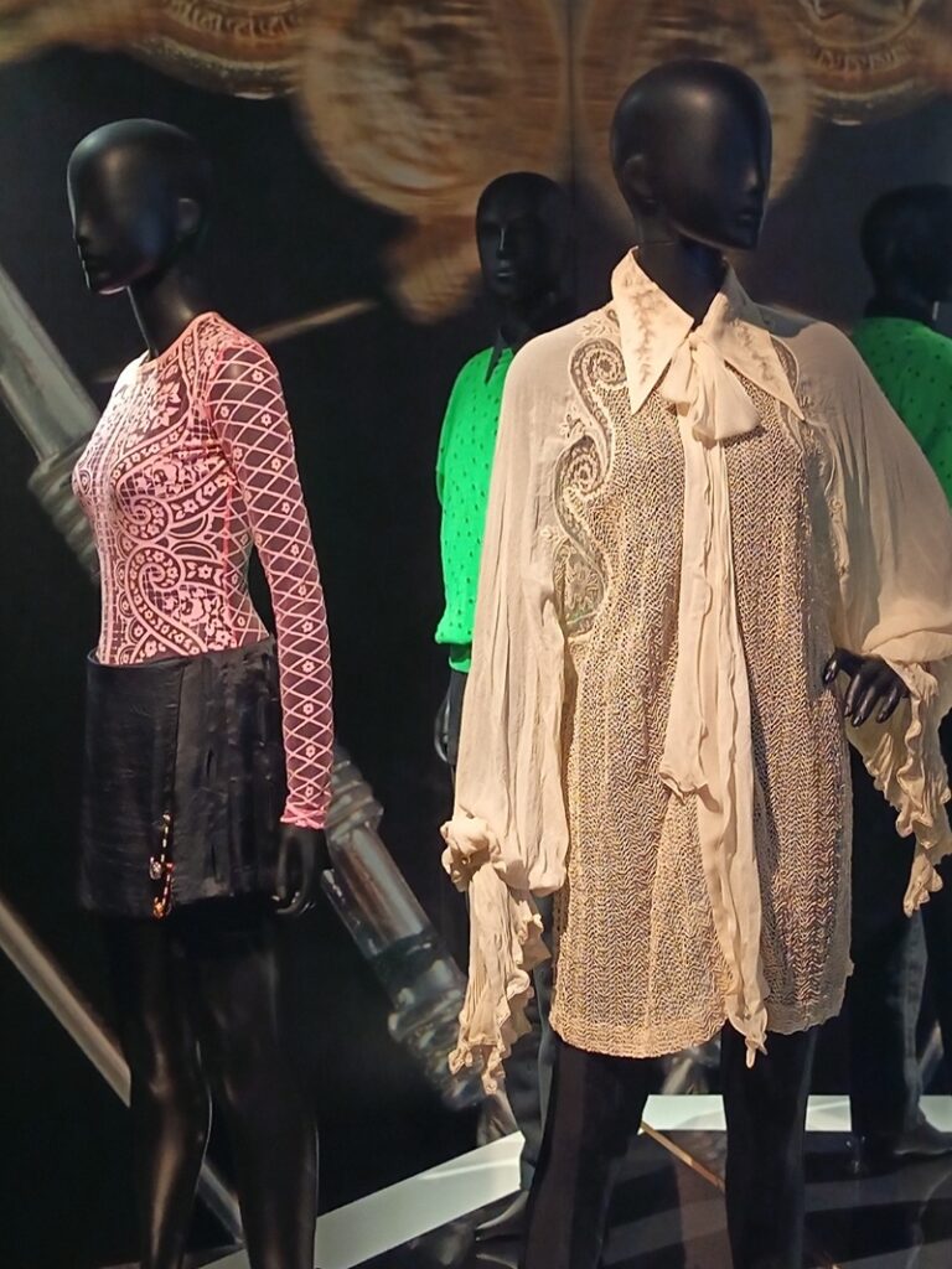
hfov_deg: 30.3
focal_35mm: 48
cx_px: 476
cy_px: 634
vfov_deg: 39.7
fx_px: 1760
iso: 3989
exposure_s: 1/25
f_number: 4
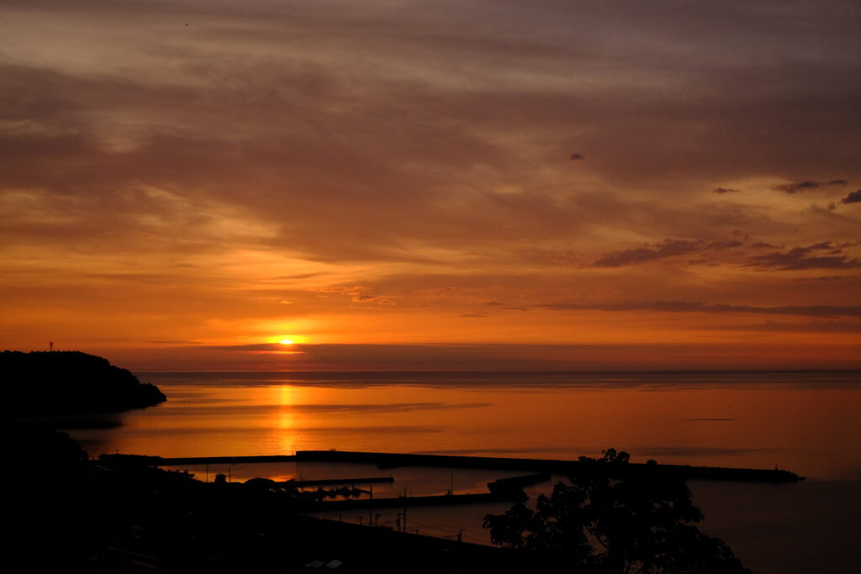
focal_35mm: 53
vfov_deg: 25.5
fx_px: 1268
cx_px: 430
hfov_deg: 37.5
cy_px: 287
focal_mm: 35
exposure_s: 1/400
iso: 800
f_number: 11
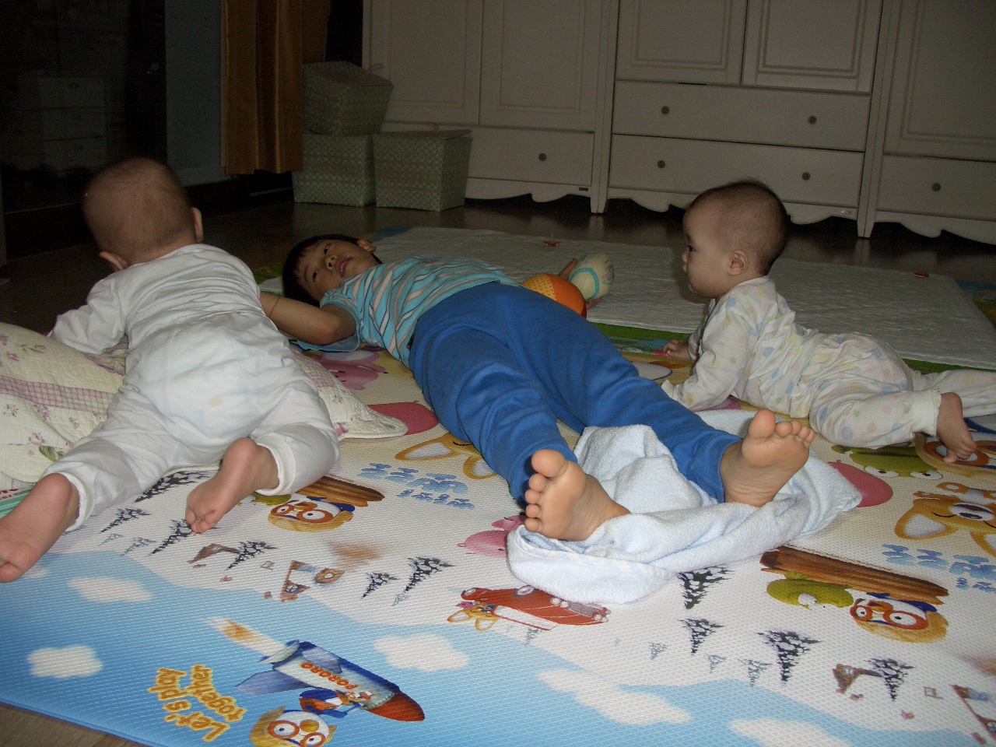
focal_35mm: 33
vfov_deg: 42.9
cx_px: 498
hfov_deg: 55.4
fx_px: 950
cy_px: 374
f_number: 2.8
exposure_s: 1/60
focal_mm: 7.1
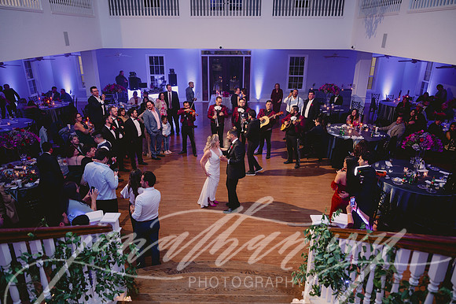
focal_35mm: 25
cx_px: 228
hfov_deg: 71.9
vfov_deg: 51.6
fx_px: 314
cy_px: 152
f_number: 2.8
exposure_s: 1/50
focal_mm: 24
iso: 500
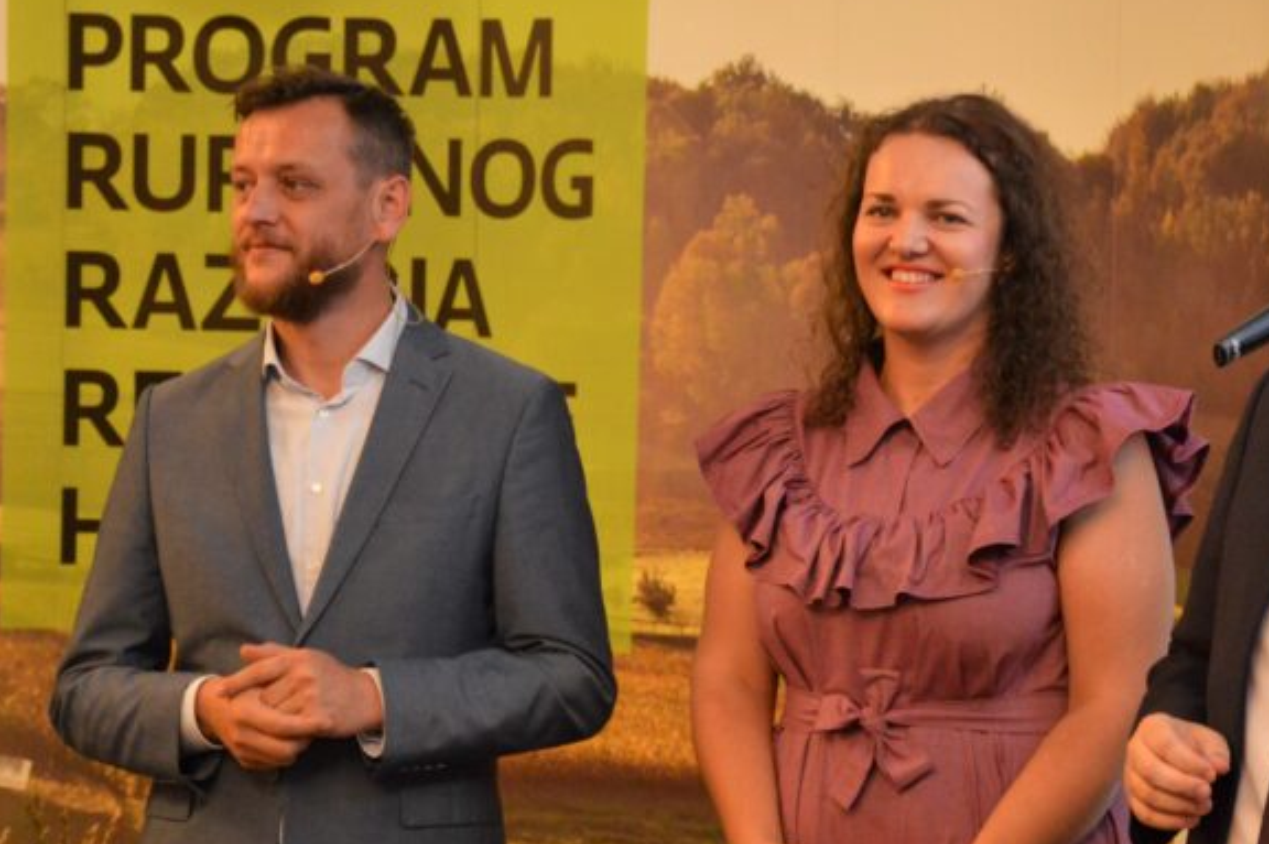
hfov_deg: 21.7
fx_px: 3300
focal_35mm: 94
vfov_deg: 14.6
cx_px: 875
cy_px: 414
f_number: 4.5
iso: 3200
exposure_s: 1/60
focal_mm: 45
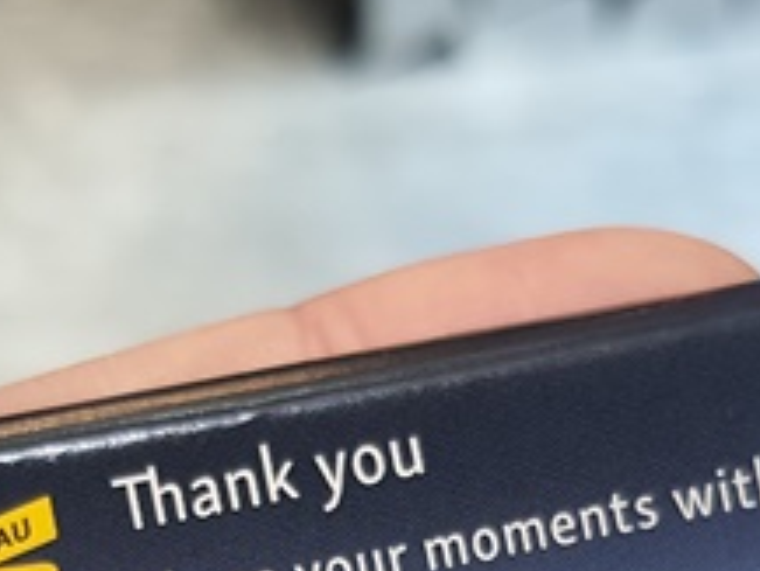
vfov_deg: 11.7
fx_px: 2636
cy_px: 900
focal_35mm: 120
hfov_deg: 16.4
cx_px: 298
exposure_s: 1/120
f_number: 1.7
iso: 160
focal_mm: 4.32
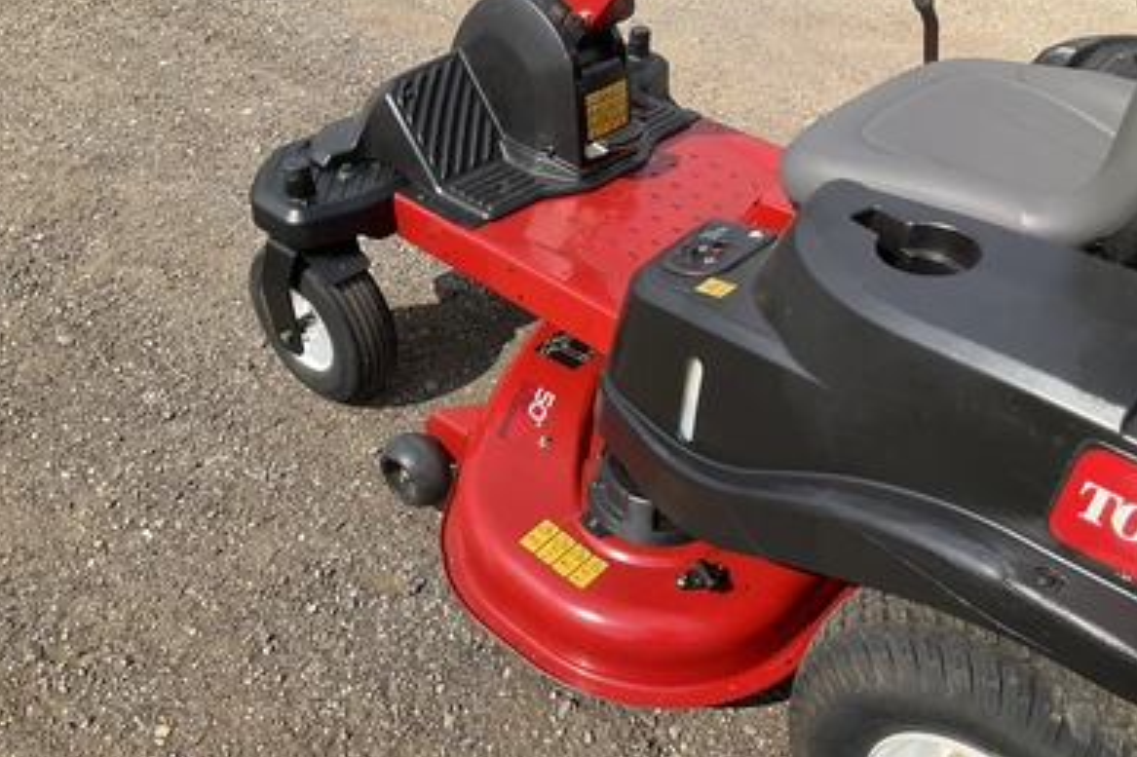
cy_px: 406
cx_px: 558
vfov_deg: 42.3
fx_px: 979
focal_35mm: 31
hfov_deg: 60.3
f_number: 1.8
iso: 25
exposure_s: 1/1279
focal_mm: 3
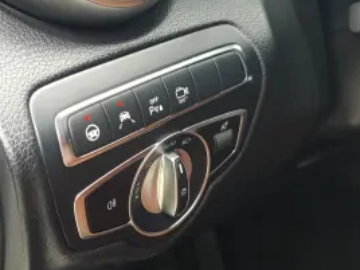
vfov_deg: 30.9
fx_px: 489
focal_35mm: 47
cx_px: 160
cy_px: 142
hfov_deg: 40.4
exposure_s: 1/100
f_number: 1.4
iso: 50
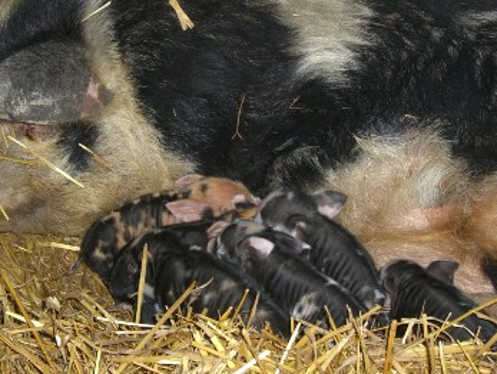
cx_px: 285
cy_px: 163
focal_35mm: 70
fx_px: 1006
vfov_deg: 21.0
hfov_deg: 27.7
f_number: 2.8
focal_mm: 7.9
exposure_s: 1/60
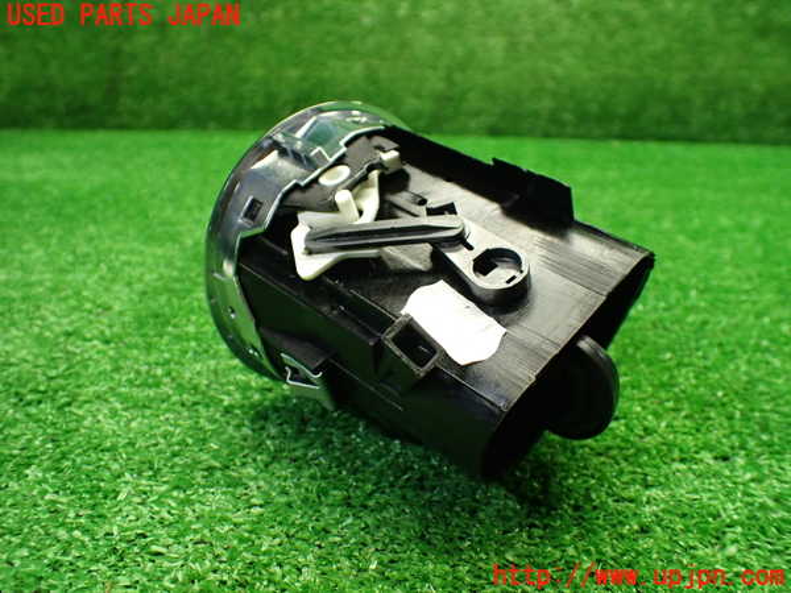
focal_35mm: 30
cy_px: 296
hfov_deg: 60.0
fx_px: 686
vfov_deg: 46.8
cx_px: 396
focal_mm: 5.4
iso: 640
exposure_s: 1/125
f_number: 2.3
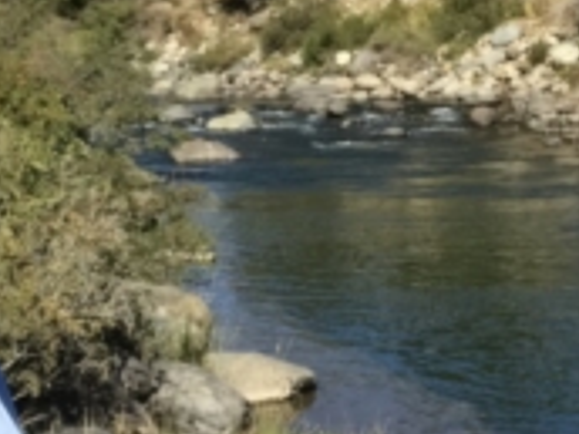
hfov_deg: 21.0
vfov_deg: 15.7
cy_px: 57
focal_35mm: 93
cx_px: 182
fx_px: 1556
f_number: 2.2
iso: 25
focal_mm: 2.87
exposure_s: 1/1167
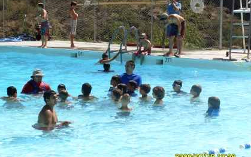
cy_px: 74
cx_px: 115
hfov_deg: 17.2
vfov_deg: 10.8
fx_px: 828
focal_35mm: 121
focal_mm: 23.3
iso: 80
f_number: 6
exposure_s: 1/500
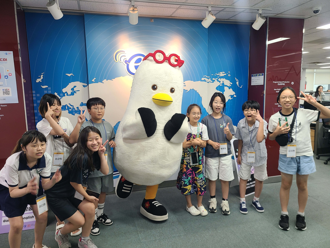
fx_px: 248
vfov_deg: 53.1
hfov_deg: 67.3
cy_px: 124
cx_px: 165
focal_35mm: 26
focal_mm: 5.4
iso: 80
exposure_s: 1/60
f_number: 1.8
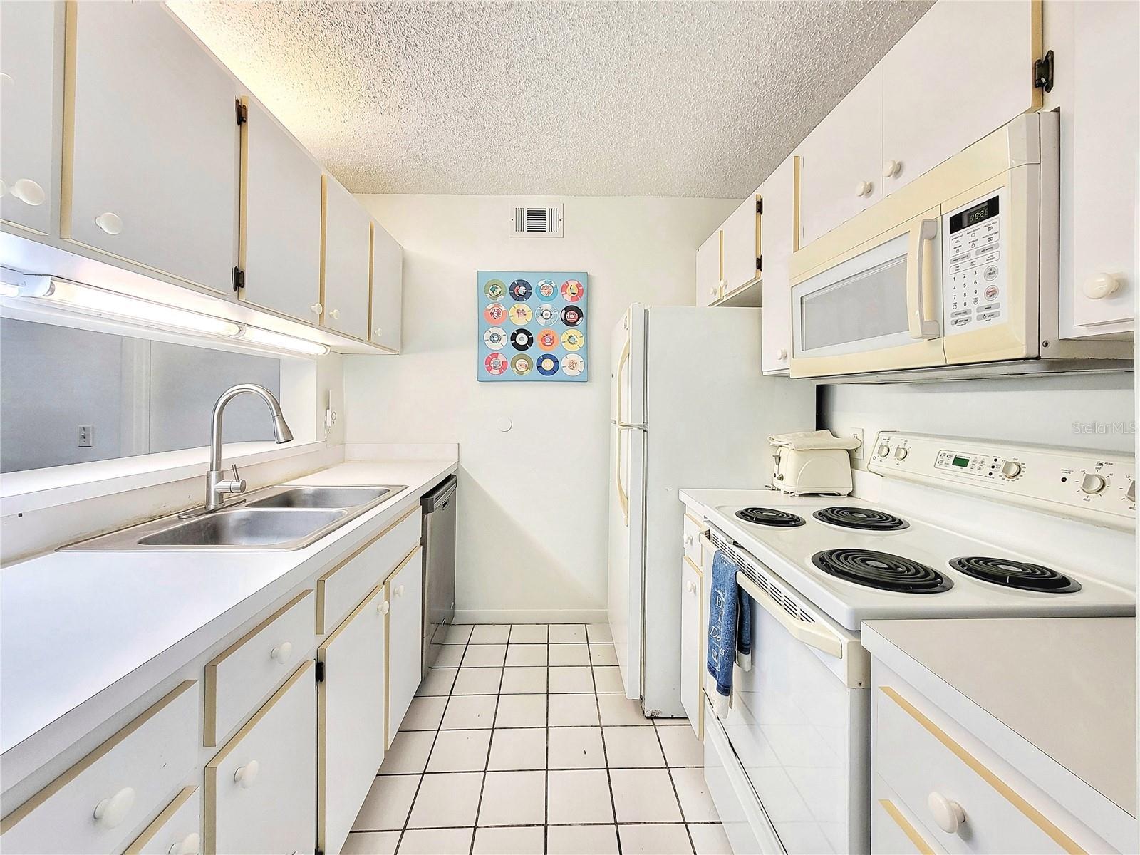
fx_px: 428
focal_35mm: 13
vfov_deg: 89.9
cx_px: 570
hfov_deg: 106.2
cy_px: 428
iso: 125
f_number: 2.2
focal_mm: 2.2
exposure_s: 1/60.2
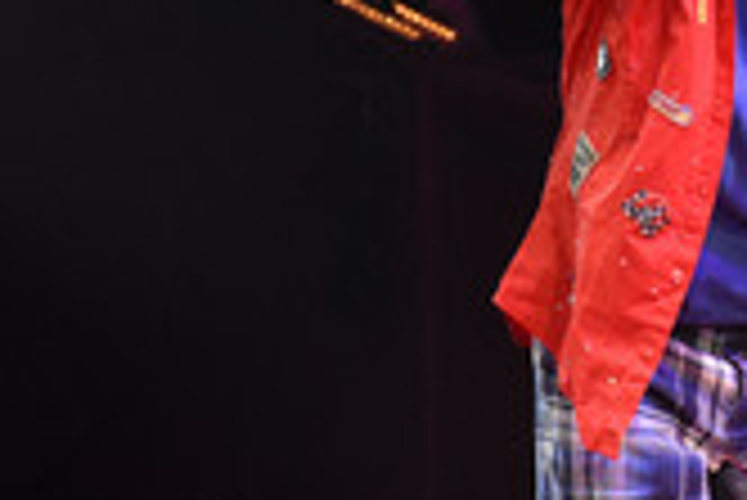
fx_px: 8452
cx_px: 943
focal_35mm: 407
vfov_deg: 3.4
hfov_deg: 5.0
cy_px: 158
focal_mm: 100
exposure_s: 1/160
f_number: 6.3
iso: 3200
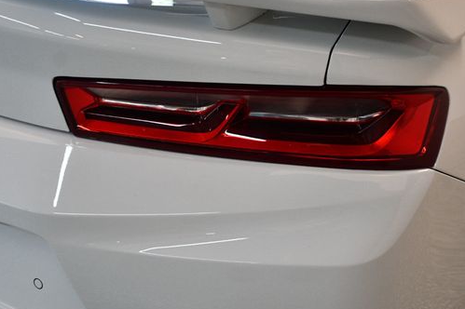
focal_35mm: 50
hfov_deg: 39.5
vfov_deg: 27.0
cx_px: 266
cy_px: 149
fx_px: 645
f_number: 3.8
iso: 1000
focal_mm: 26
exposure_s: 1/125
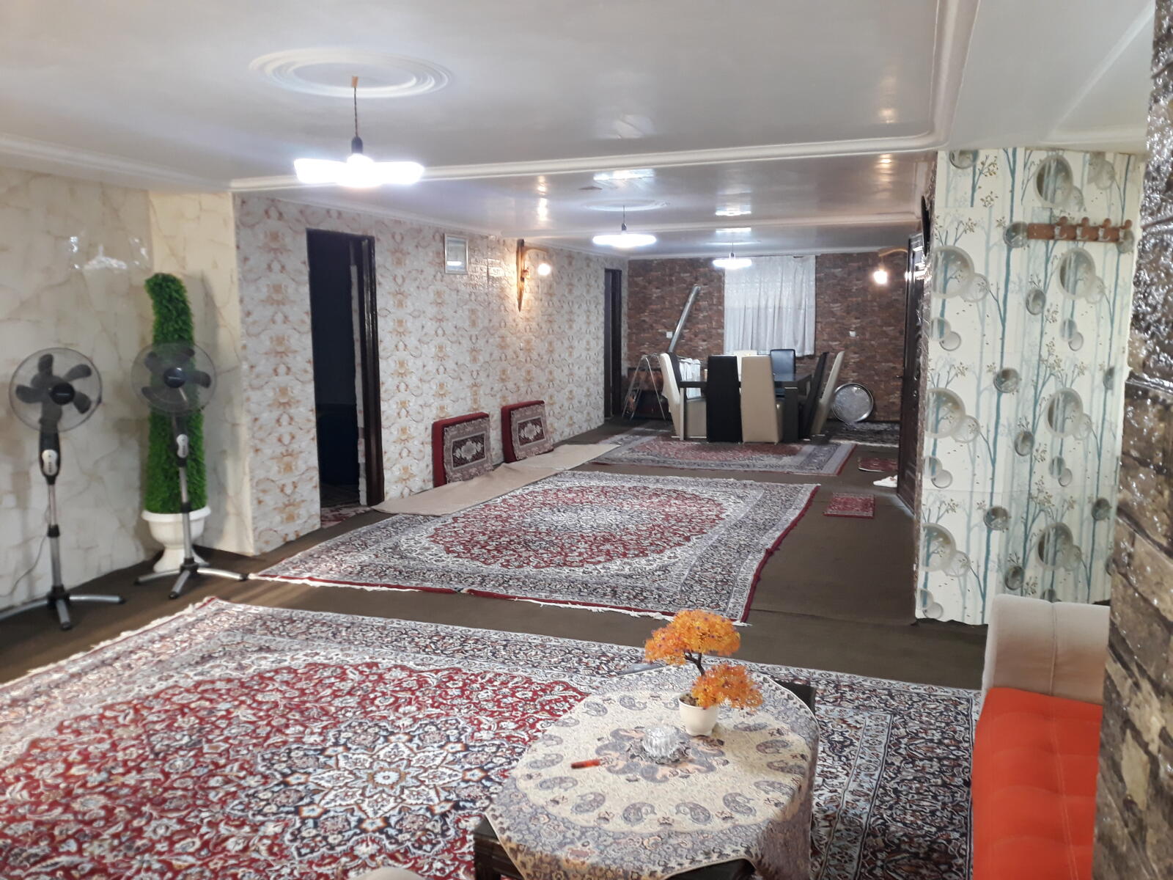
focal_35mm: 27
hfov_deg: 65.3
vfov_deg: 51.4
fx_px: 915
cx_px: 586
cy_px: 440
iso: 200
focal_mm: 3.71
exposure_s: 1/50
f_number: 1.7
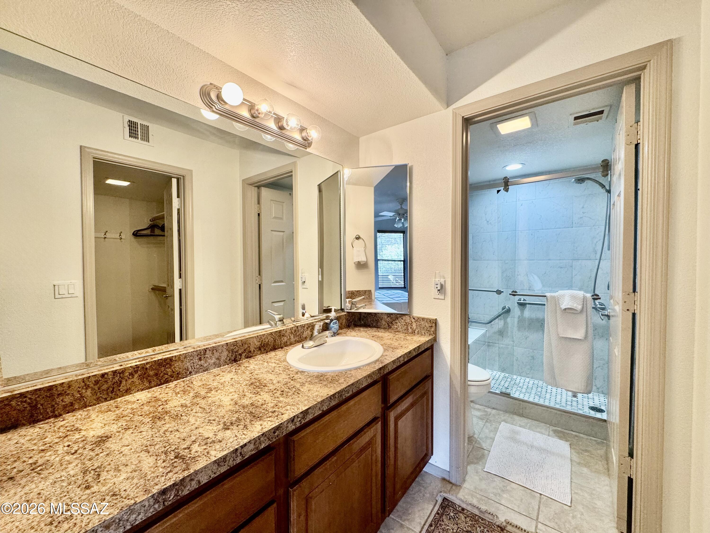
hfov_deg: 102.1
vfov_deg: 85.7
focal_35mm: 14
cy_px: 266
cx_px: 355
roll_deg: +0.5
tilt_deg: -1.8
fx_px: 287
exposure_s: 1/120
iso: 160
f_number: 2.2
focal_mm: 2.22
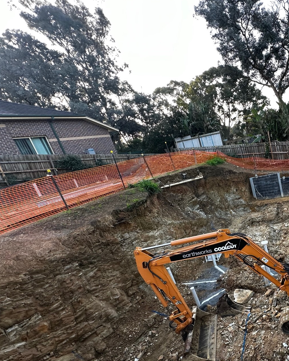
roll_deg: +11.5
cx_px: 278
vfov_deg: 74.3
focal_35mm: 22
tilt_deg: -16.8
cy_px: 215
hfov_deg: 52.4
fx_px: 235
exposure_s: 1/99
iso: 80
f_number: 2.2
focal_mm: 2.22
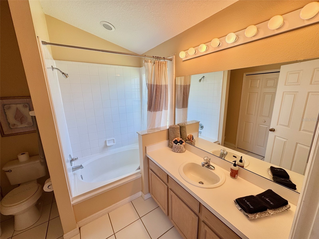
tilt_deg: -13.0
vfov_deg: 85.7
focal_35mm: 14
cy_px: 120
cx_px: 160
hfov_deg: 102.1
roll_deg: +1.3
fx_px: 129
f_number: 2.2
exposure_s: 1/120
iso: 50
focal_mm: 2.22
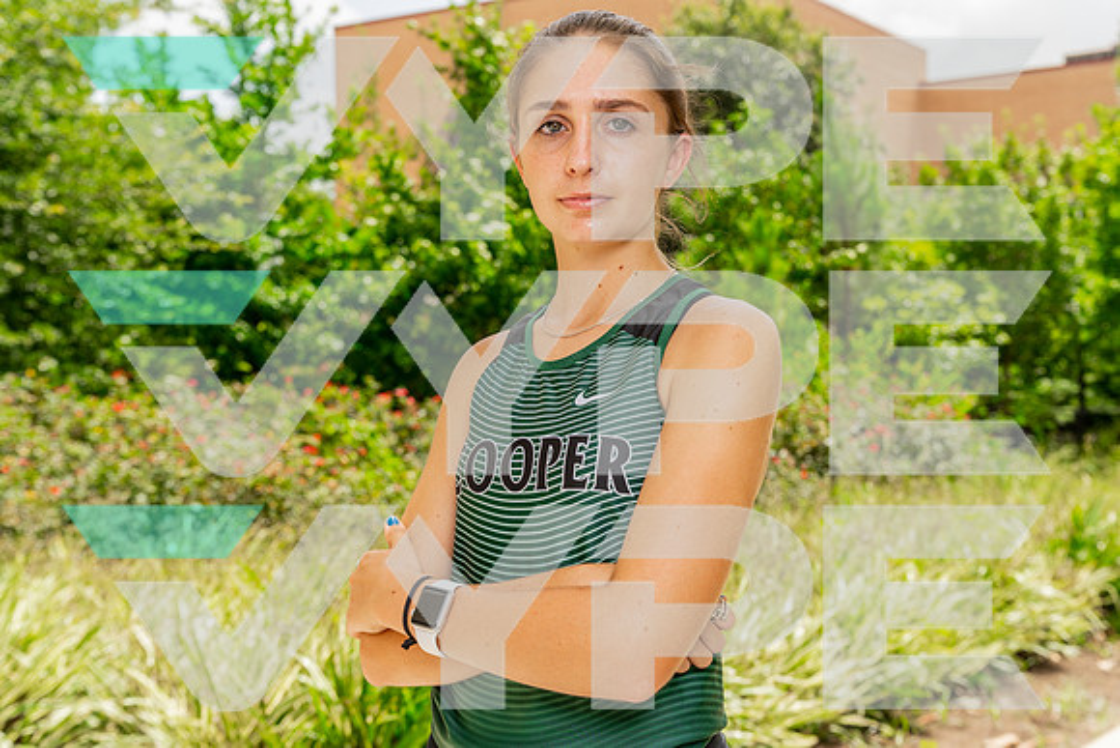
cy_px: 374
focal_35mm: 51
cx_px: 560
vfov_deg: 26.5
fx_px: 1587
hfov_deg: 38.9
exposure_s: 1/200
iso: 100
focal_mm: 51
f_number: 5.6
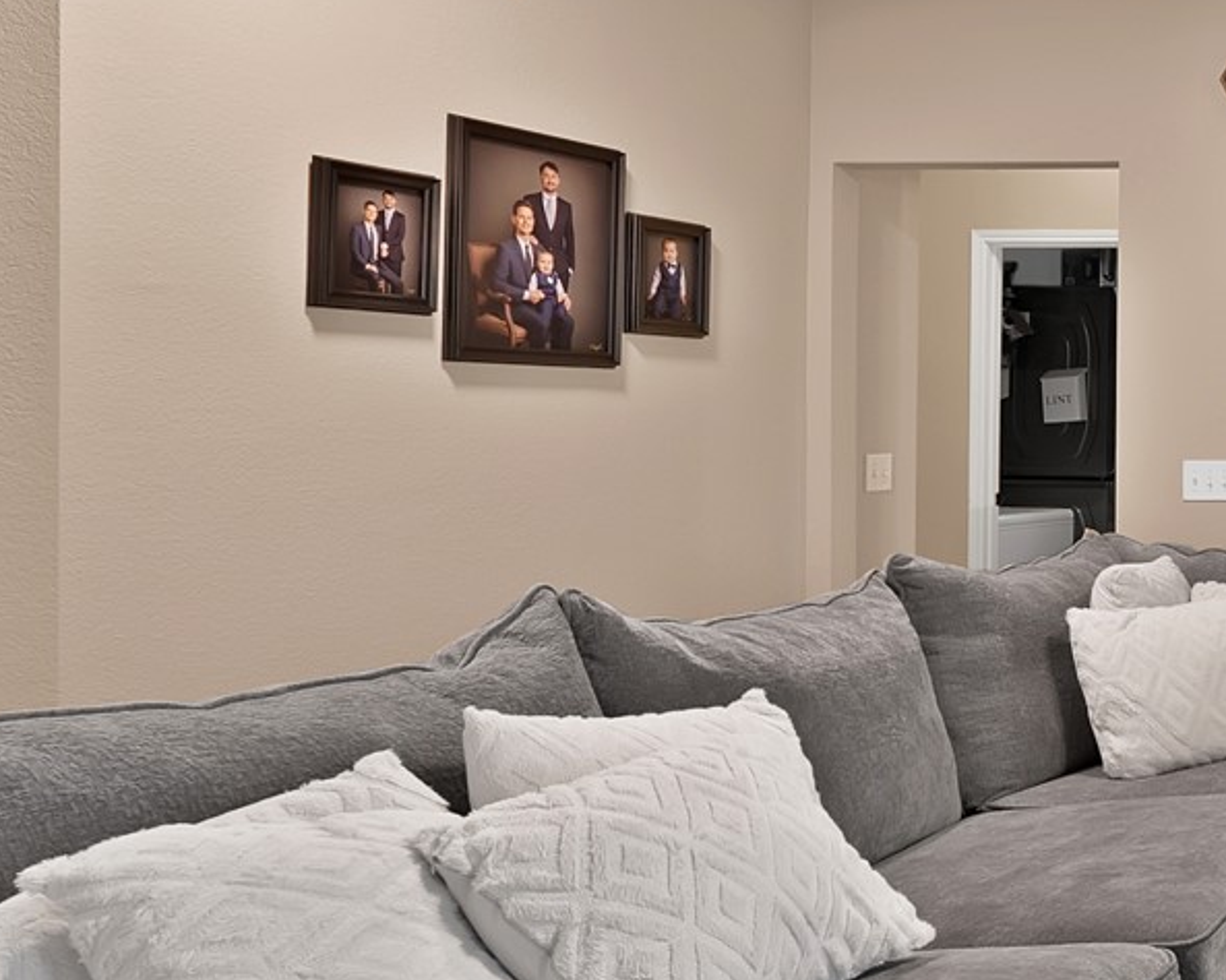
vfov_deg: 39.0
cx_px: 1838
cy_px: 394
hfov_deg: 29.2
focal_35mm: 38
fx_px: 1378
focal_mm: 12
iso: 640
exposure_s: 1.6
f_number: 9
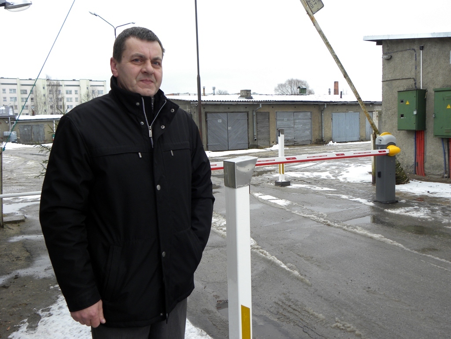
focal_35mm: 33
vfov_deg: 42.9
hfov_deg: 55.4
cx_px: 226
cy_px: 170
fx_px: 430
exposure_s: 1/59.8
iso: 69
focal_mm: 5.9
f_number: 2.8
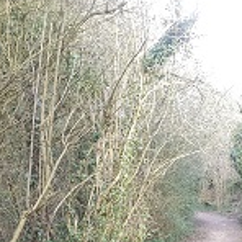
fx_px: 490
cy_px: 221
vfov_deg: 26.7
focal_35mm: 62
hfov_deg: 26.4
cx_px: 234
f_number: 1.7
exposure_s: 1/100
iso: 100
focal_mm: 4.2
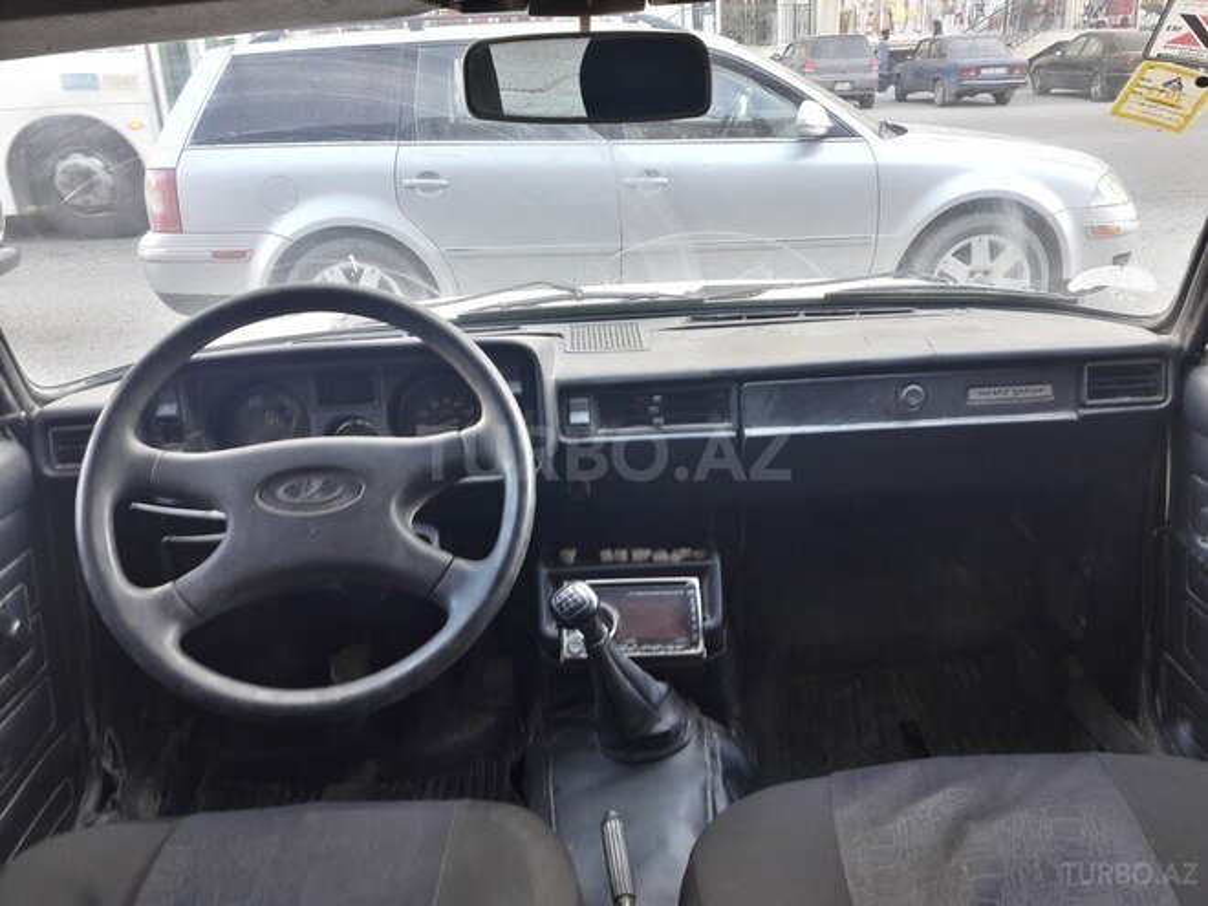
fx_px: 977
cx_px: 604
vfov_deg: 49.7
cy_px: 453
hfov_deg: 63.4
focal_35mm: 28
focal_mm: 3.7
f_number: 1.9
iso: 64
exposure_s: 1/33
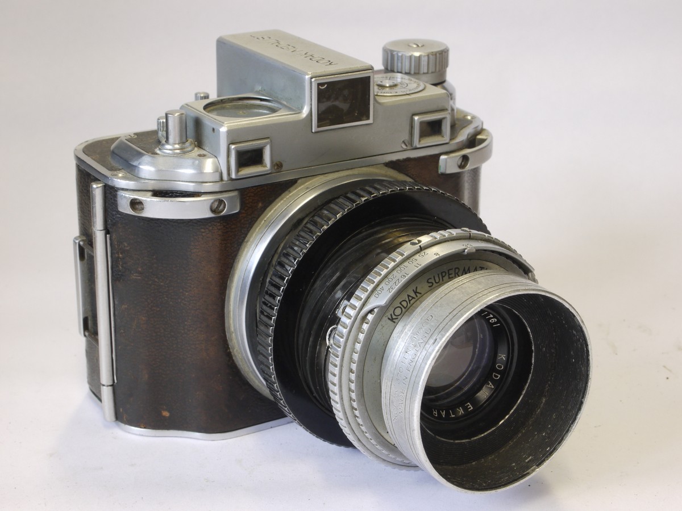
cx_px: 341
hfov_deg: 25.7
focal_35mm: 76
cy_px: 256
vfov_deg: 19.4
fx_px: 1497
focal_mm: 38
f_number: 13
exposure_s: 1/8
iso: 400
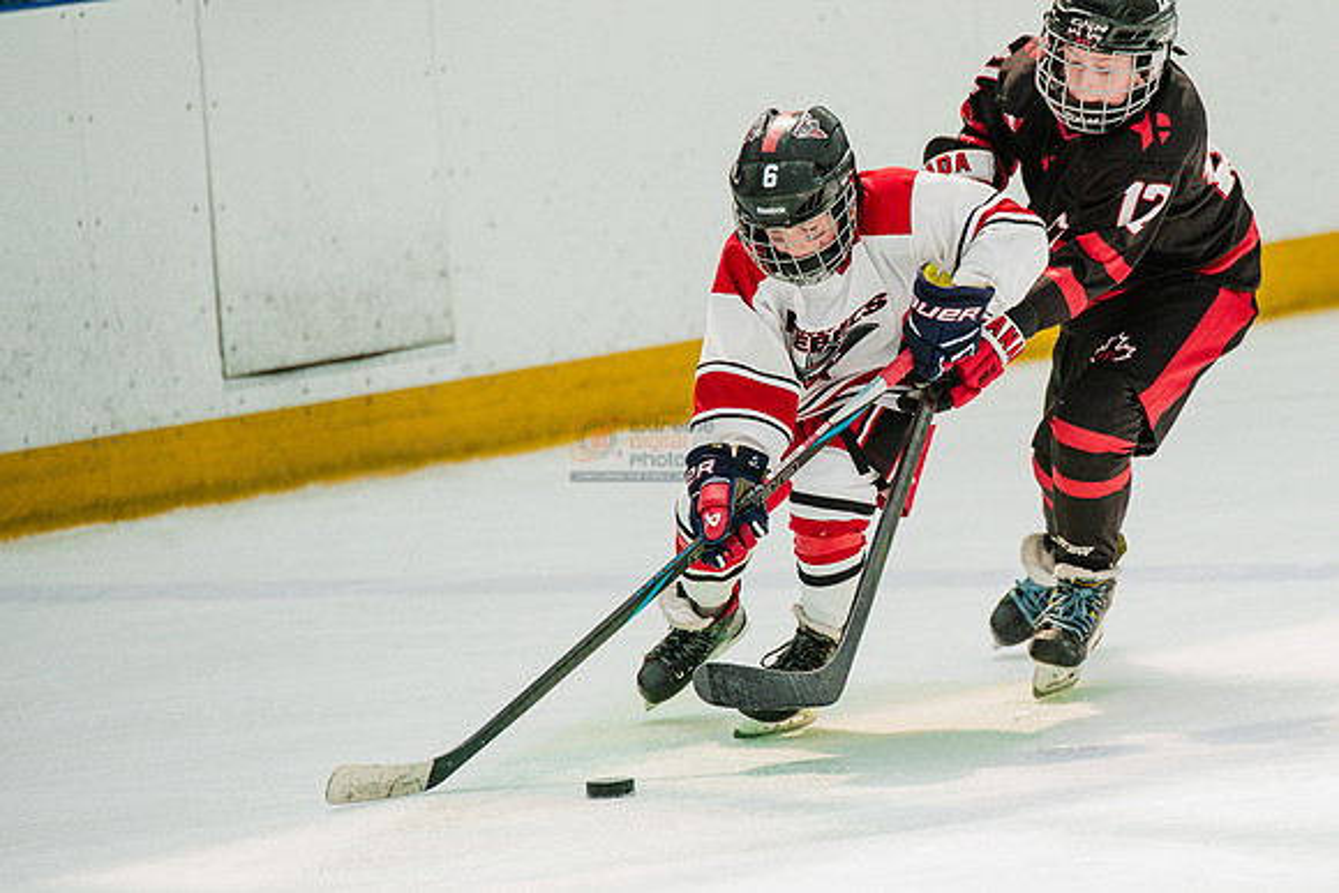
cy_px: 446
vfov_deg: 3.2
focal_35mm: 430
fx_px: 15985
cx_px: 959
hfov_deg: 4.8
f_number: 4
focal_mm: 300
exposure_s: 1/2000
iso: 1600
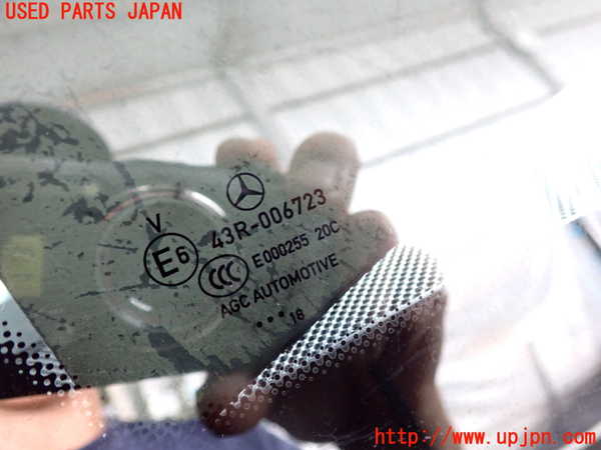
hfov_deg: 60.0
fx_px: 521
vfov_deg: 46.8
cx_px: 300
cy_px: 225
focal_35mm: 30
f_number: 2.3
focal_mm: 5.4
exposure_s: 1/20
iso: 800
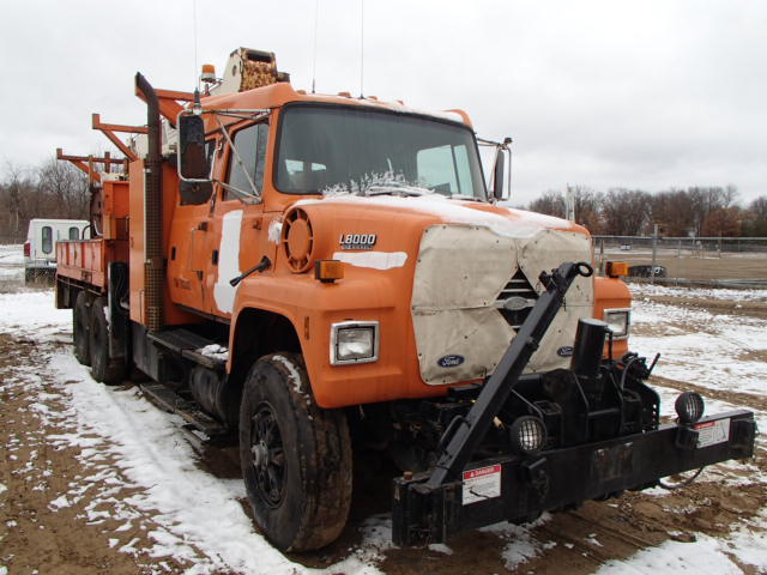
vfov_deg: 46.8
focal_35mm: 30
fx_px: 665
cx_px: 384
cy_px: 288
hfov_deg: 60.0
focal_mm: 5.4
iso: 100
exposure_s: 1/500
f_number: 4.1
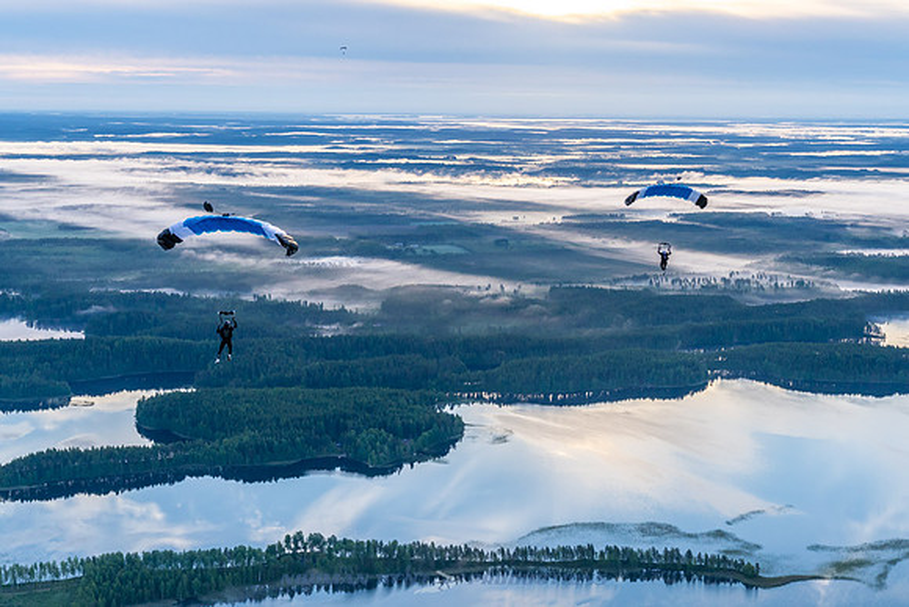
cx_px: 496
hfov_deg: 37.3
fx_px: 1346
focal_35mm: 53
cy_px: 299
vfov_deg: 25.4
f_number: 4.5
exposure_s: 1/2000
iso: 1000
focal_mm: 46
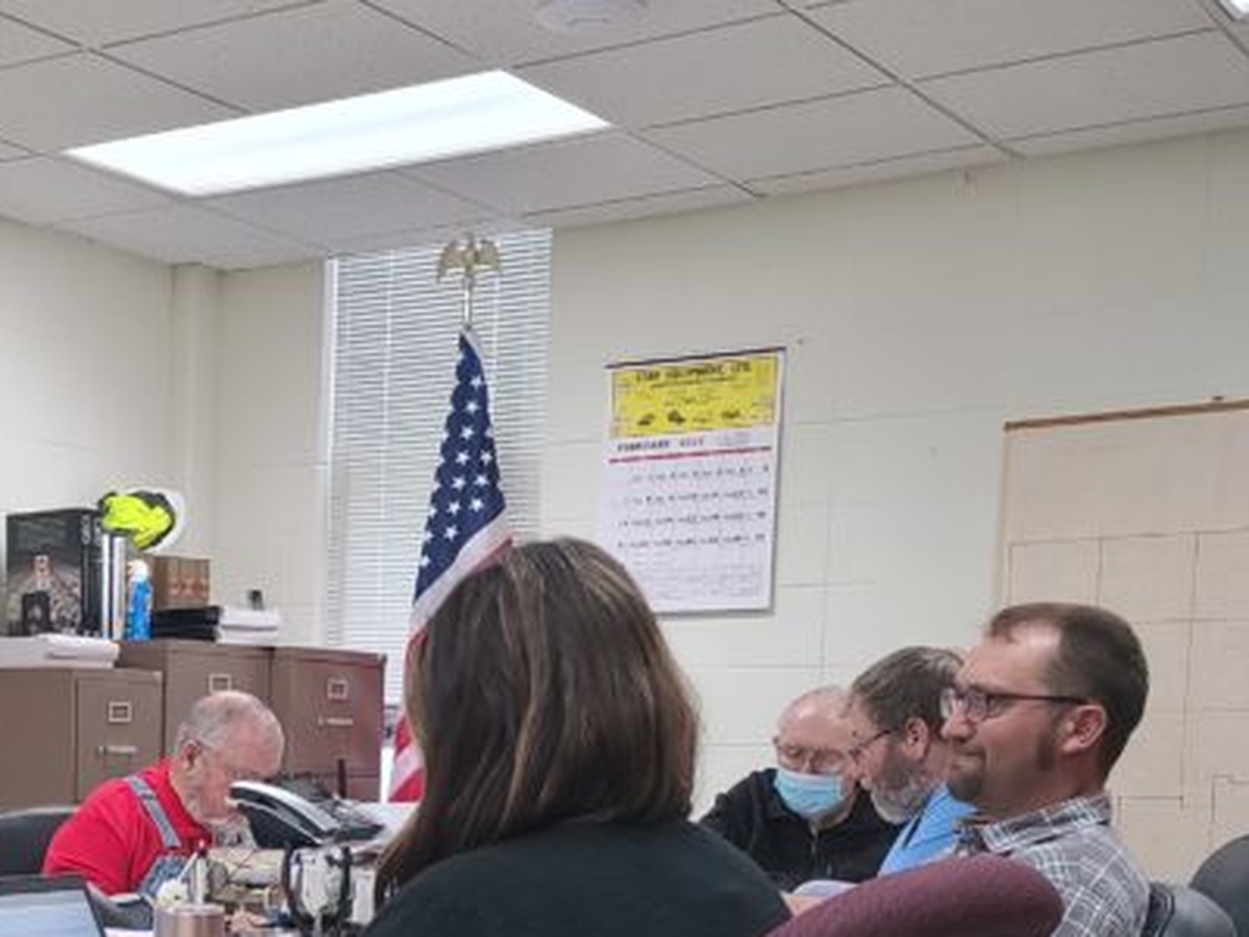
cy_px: 996
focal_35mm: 64
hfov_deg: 28.7
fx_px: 2309
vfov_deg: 21.9
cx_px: 53
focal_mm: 7
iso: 125
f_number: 1.8
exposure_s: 1/59
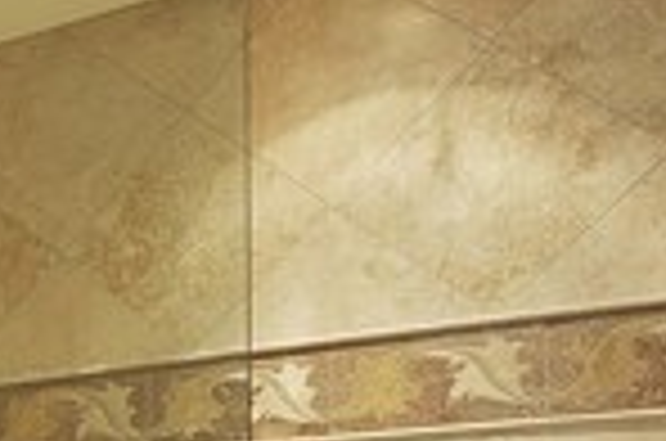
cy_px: 623
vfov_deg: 18.8
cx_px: -468
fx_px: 1200
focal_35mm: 65
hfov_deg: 22.1
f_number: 8
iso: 250
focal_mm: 10
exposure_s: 1/3
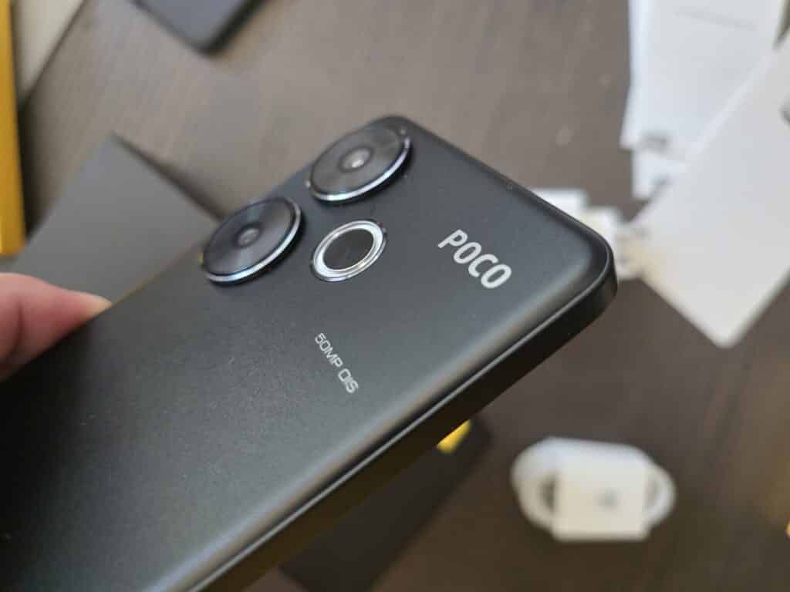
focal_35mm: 23
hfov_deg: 73.9
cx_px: 395
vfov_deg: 58.9
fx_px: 525
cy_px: 296
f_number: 1.7
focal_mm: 6.3
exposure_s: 1/100
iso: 800
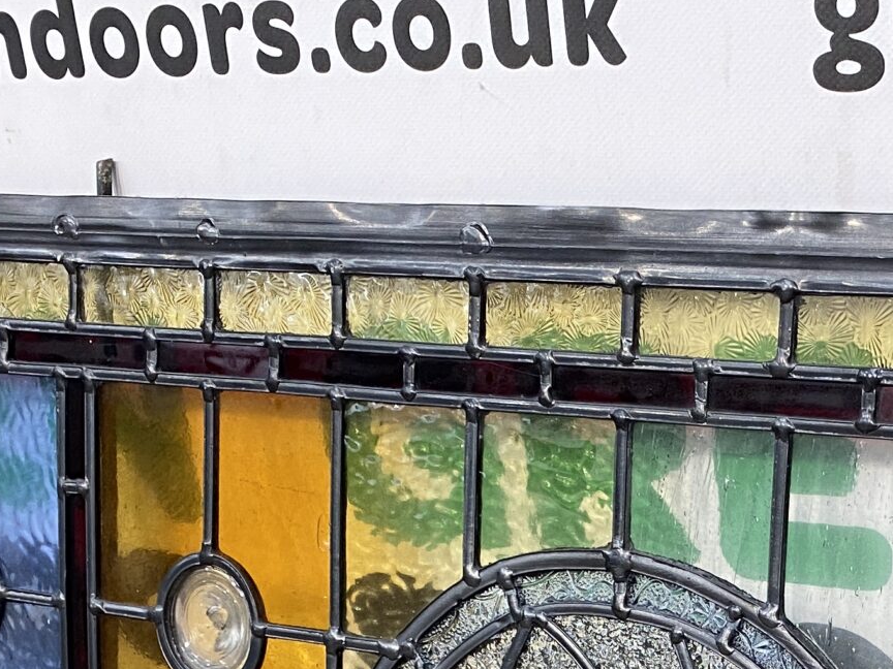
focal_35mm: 77
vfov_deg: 17.3
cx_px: 918
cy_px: 986
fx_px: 1986
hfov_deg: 24.1
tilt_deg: -24.8
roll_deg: +1.6
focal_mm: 4.25
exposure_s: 1/50
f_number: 1.8
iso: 80
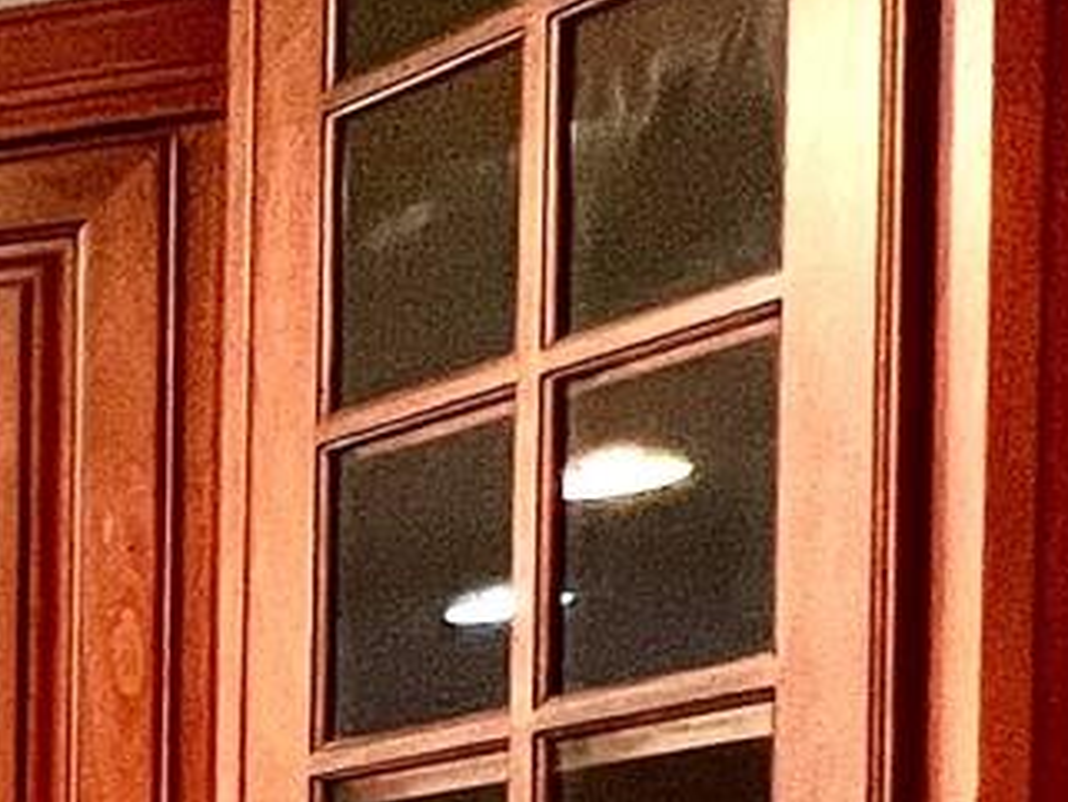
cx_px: -1334
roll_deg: -0.7
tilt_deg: -1.5
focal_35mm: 83
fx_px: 2562
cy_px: 1368
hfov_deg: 15.6
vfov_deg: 15.6
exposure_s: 1/60
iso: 160
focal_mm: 1.57
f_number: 1.8
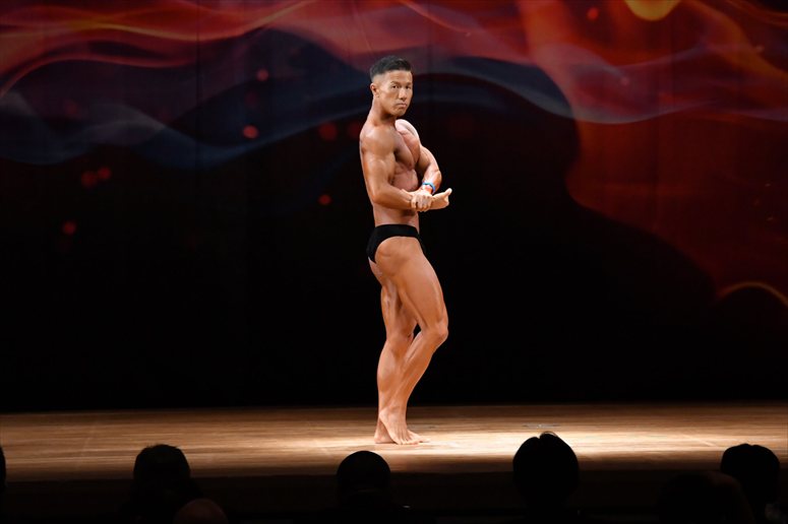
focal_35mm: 202
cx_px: 394
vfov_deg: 6.8
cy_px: 262
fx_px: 4419
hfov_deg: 10.2
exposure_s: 1/400
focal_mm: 135
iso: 4000
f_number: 5.6
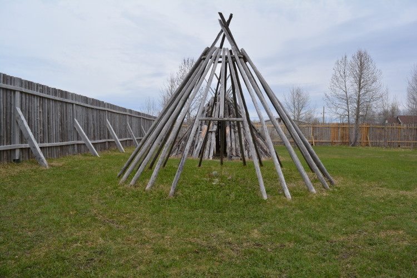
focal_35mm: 27
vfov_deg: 47.9
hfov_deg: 67.4
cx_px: 208
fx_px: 313
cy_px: 139
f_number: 8
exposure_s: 1/320
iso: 100
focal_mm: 18
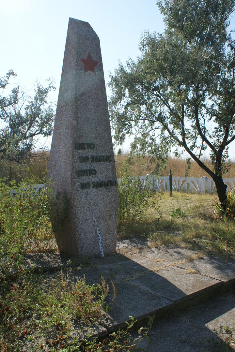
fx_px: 352
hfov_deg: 36.9
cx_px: 118
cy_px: 176
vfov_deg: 53.1
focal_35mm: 36
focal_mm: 24
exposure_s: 1/160
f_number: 10
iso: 100
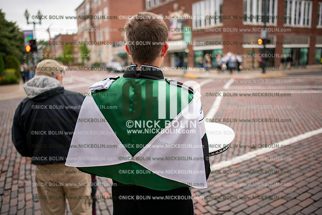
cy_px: 108
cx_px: 161
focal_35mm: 28
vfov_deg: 46.4
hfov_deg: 65.5
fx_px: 250
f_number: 1.8
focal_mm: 28
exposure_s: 1/60
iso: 64
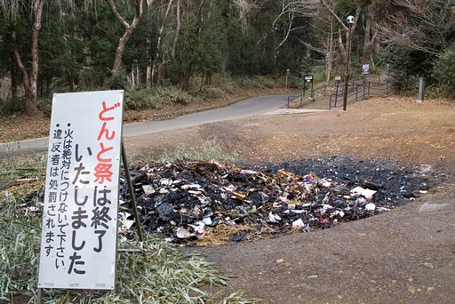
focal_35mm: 32
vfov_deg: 41.8
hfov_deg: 59.5
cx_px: 228
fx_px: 398
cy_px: 152
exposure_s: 1/60
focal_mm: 21
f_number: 5.6
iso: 200
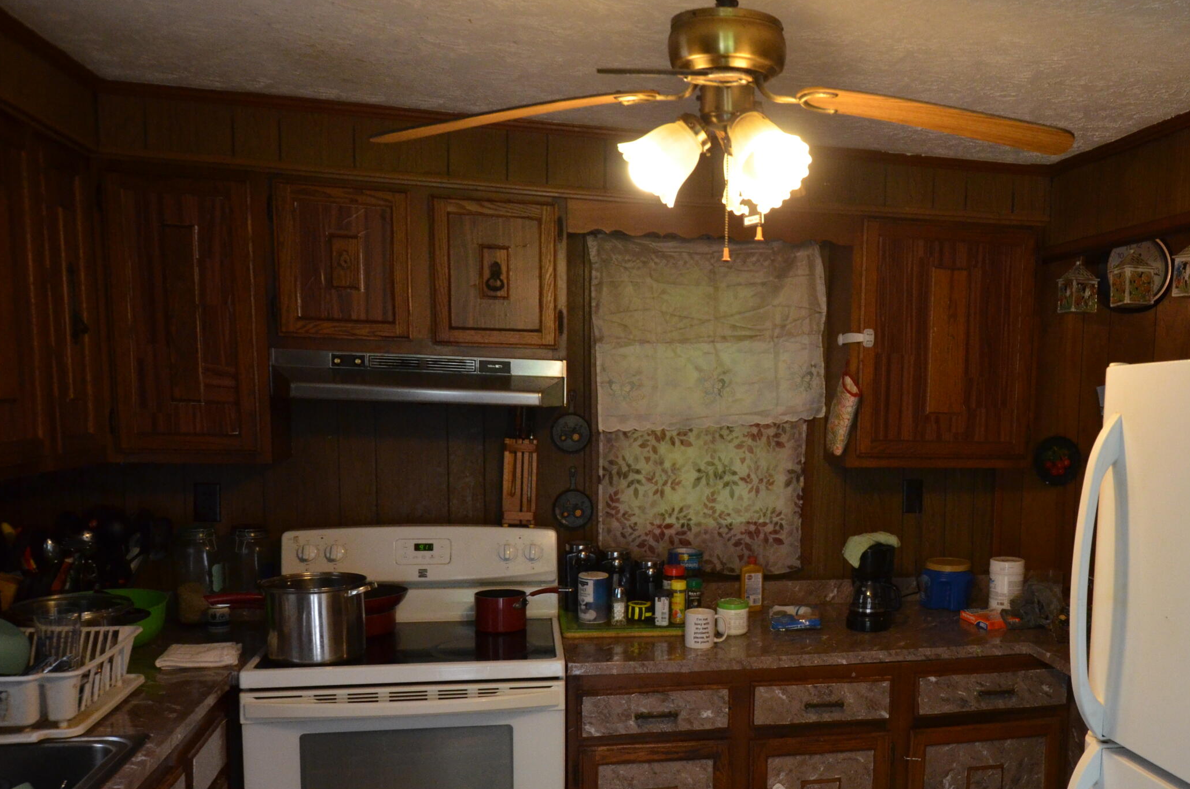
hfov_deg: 52.7
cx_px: 853
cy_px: 497
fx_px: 1155
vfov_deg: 37.5
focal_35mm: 35
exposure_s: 1/125
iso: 1600
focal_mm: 16
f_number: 5.6
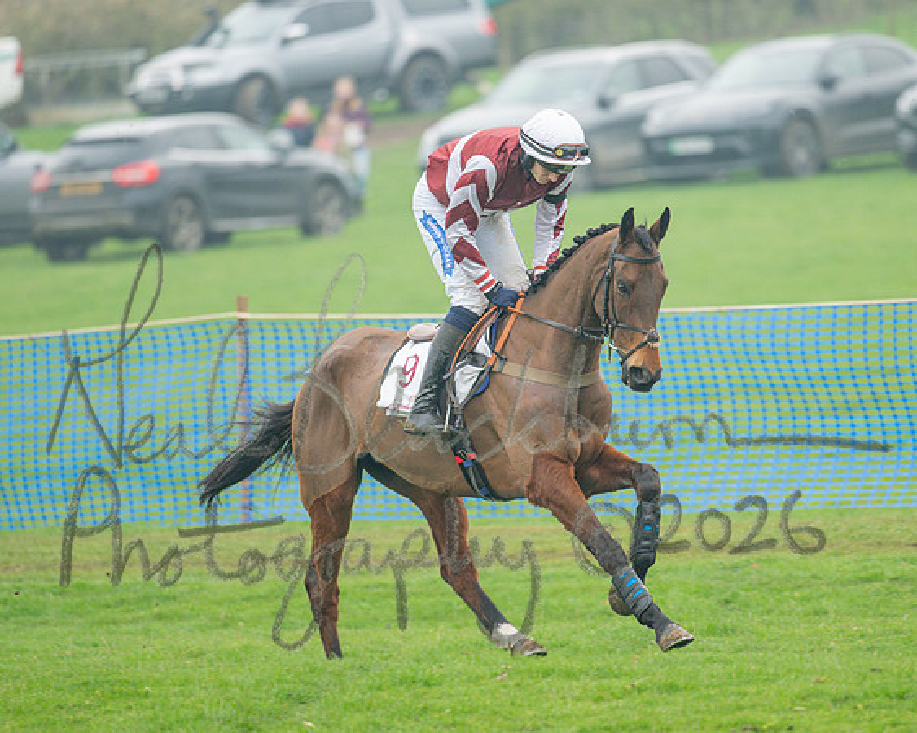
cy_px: 323
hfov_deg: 3.8
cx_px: 407
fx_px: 13685
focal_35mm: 504
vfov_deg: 3.1
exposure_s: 1/500
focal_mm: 400
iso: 800
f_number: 4.5
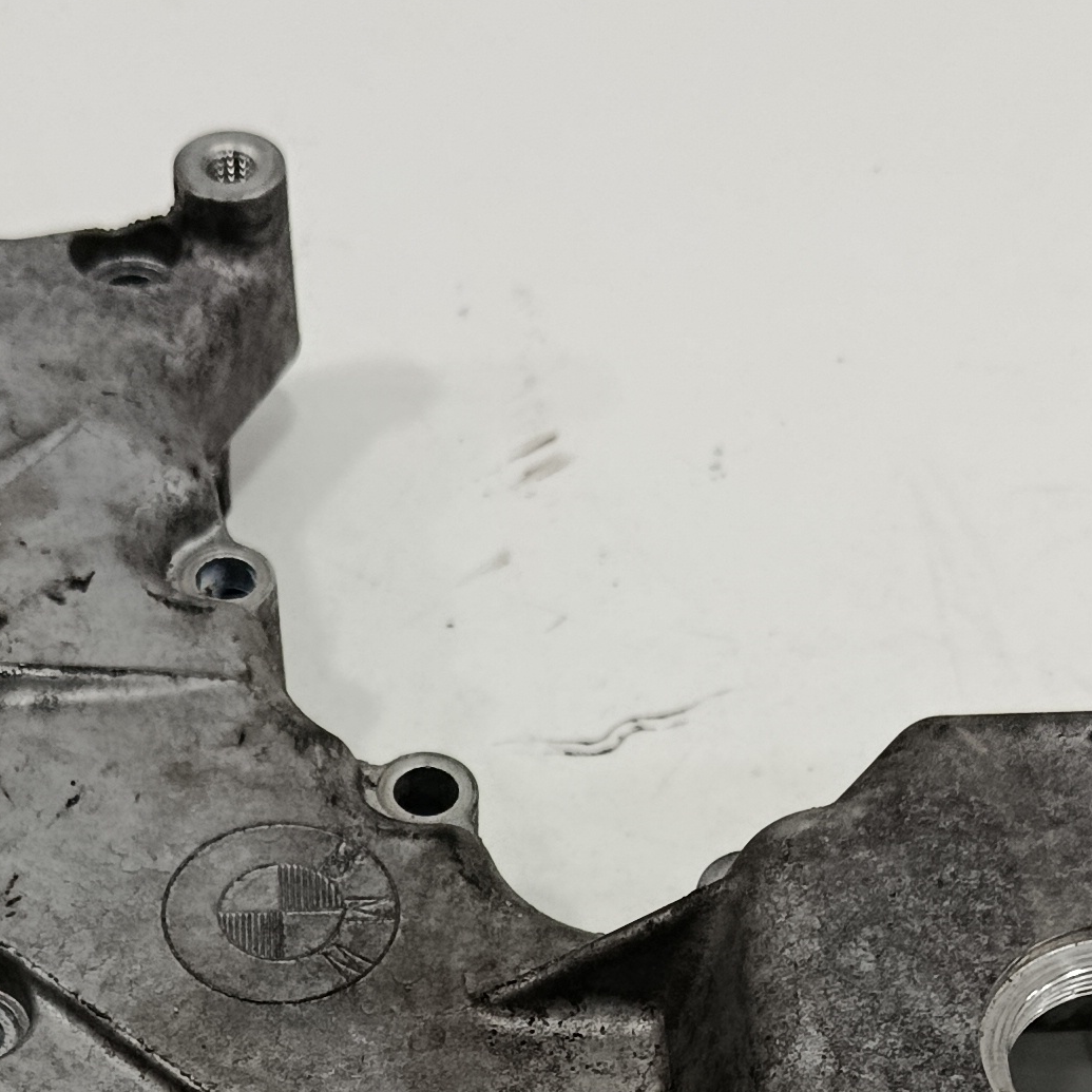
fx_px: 2927
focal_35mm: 82
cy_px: 1416
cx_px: 411
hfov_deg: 21.1
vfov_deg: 19.5
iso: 987
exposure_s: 1/100
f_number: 1.7
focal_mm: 5.24
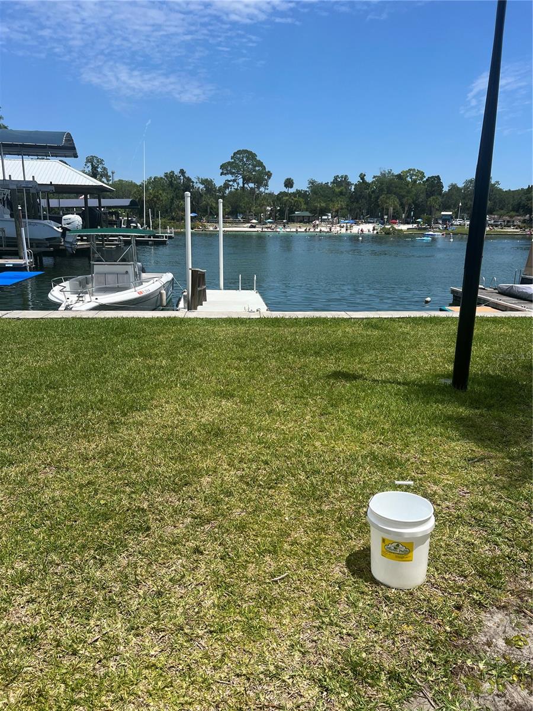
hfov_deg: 53.1
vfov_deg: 67.3
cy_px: 356
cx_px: 266
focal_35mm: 26
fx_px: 534
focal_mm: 5.7
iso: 50
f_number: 1.5
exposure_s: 1/5319
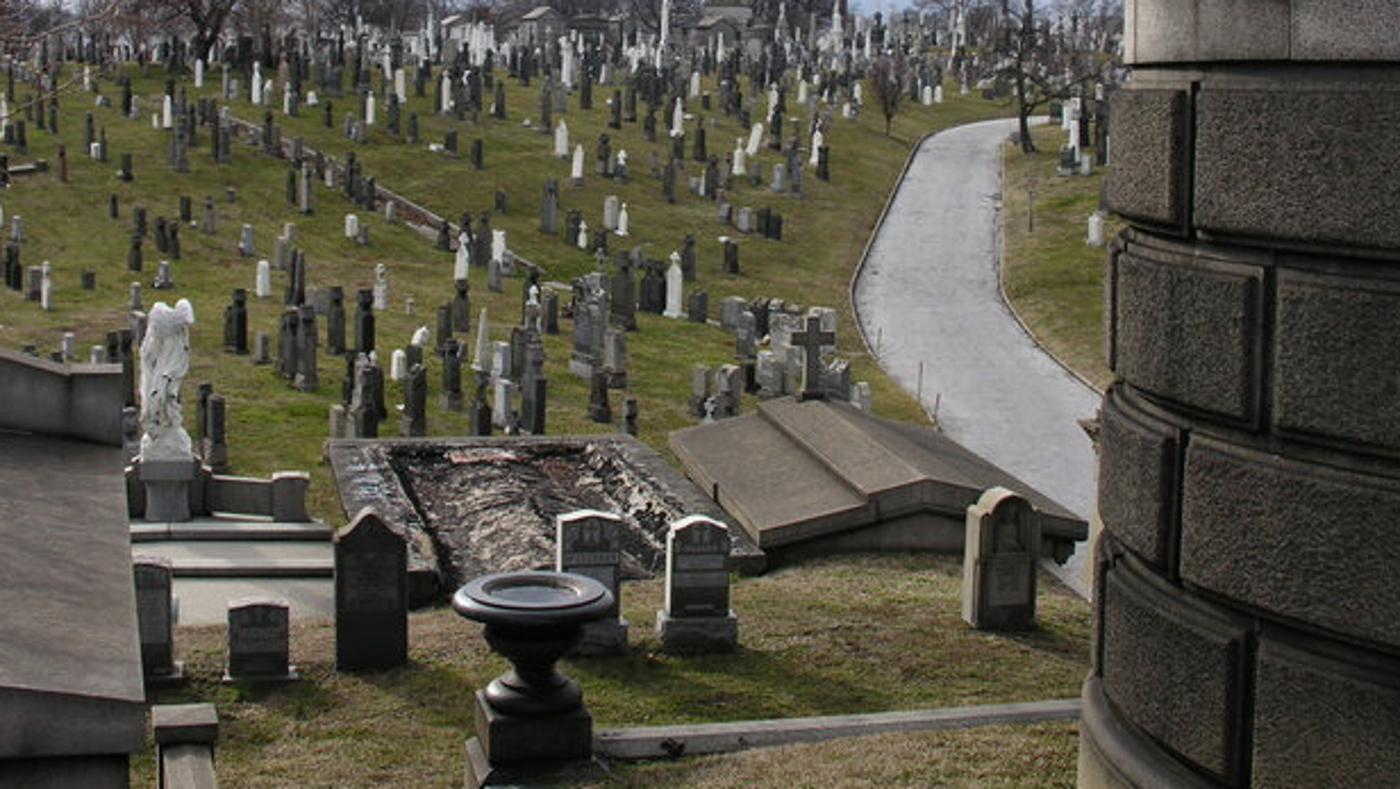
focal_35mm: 49
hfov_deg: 42.1
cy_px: 175
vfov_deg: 24.1
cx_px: 677
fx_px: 1820
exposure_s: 1/210
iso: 50
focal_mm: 8.9
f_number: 4.5
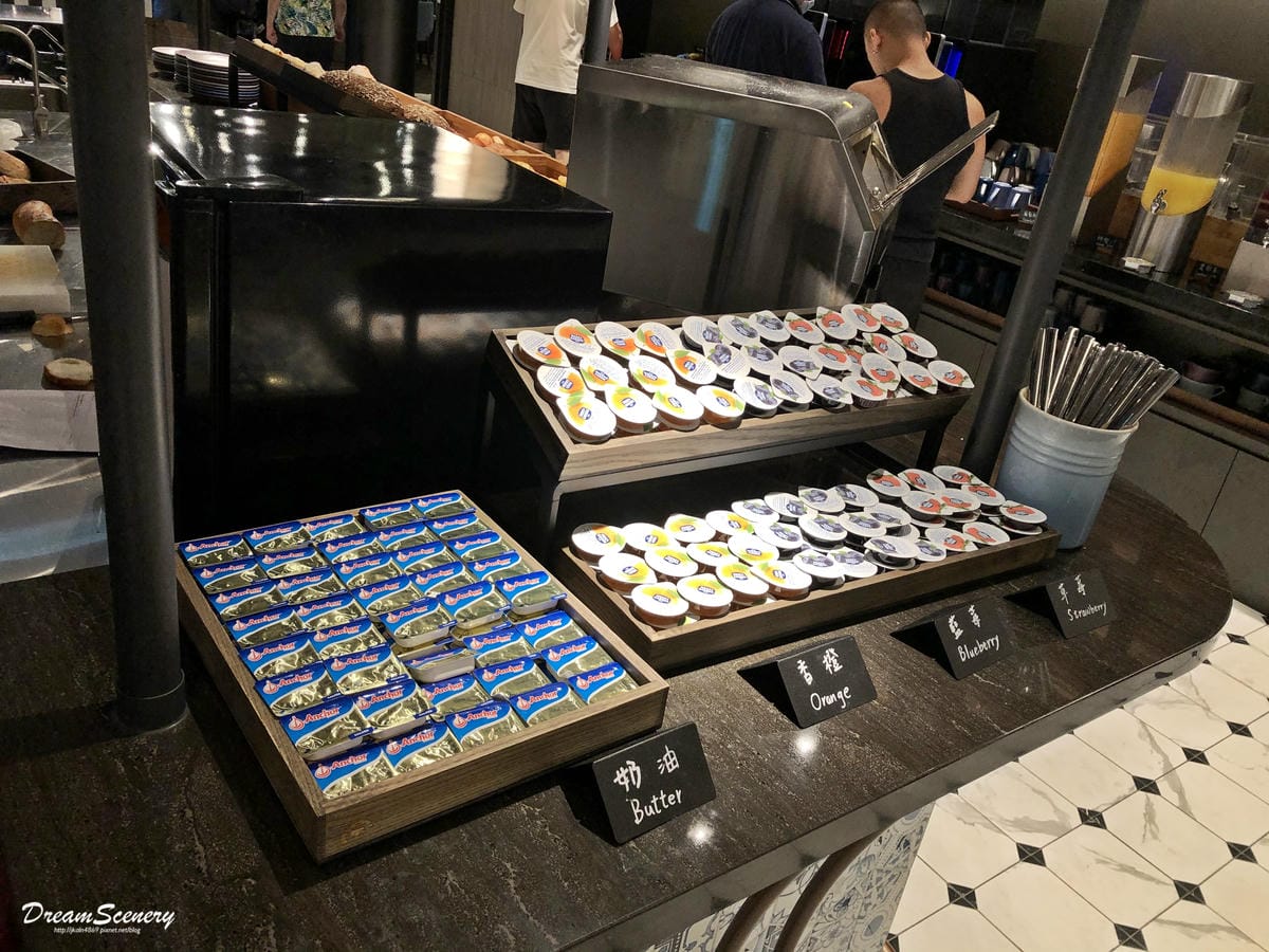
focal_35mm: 28
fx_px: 1026
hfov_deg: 63.4
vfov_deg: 49.7
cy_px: 476
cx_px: 634
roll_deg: -9.9
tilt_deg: -27.1
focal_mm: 3.99
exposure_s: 1/40
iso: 25
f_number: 1.8
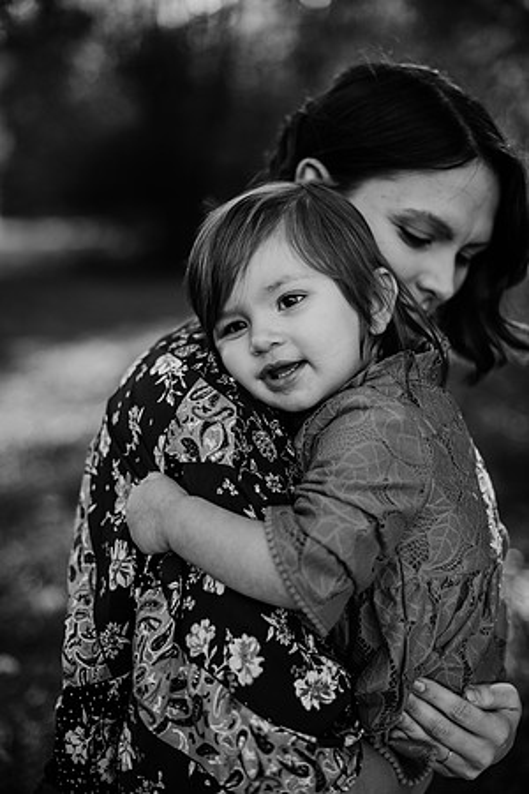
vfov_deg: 39.6
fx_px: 1102
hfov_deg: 27.0
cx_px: 264
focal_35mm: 50
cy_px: 397
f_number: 2
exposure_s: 1/1000
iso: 160
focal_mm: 50
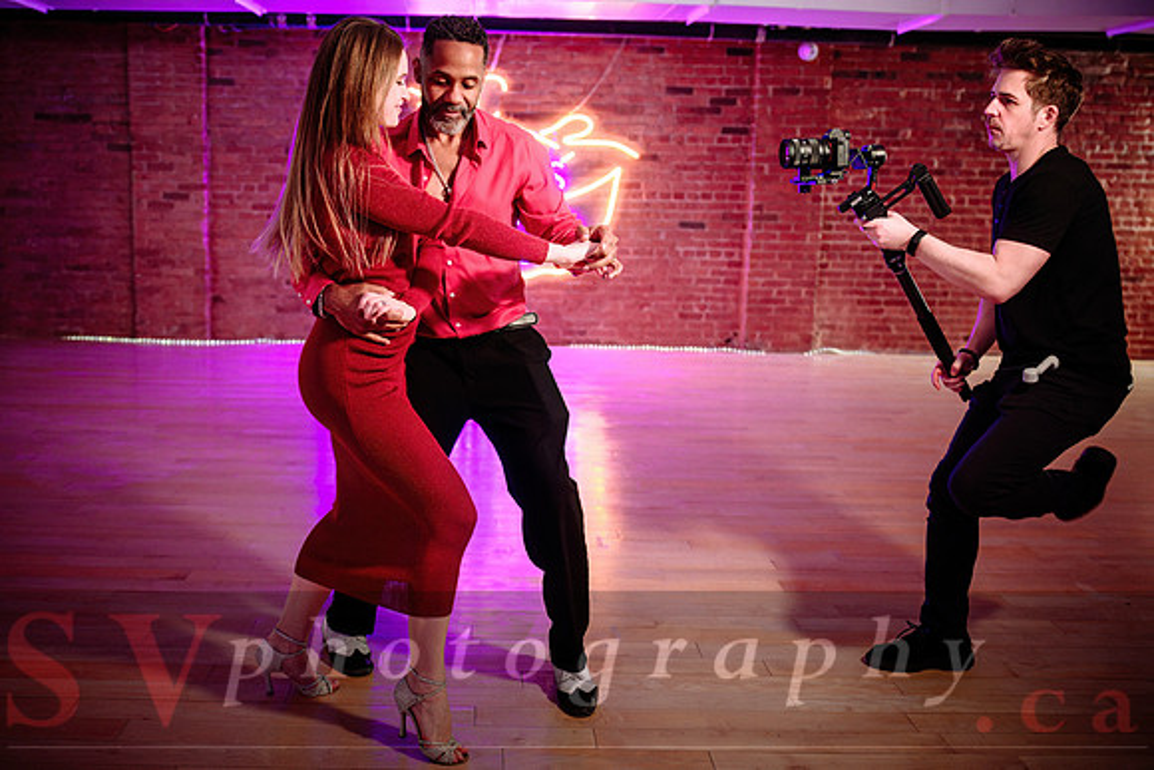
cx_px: 493
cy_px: 340
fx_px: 1048
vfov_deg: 40.3
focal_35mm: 33
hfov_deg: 57.5
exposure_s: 1/200
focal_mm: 28
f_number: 2
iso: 1600
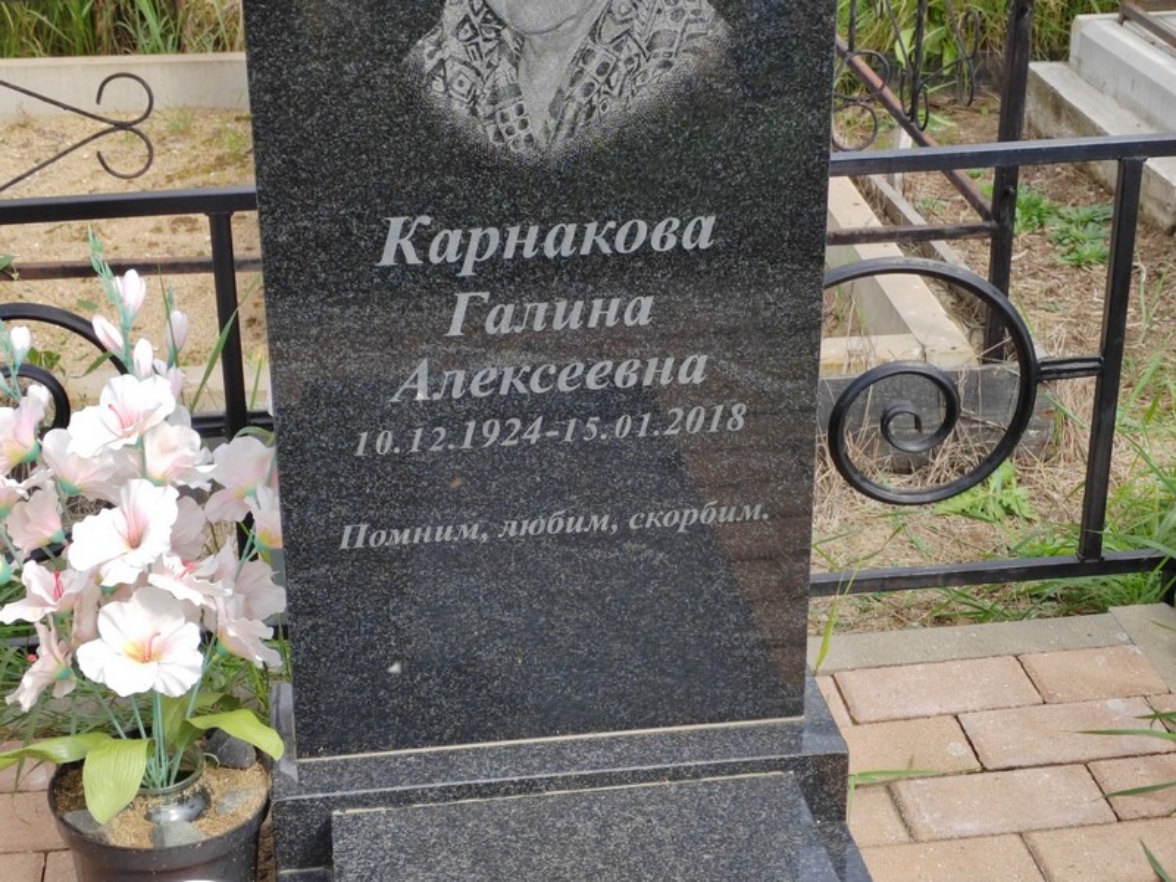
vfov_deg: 23.7
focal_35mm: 62
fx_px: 2106
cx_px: 588
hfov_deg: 31.2
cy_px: 441
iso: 100
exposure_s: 1/590
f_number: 1.9
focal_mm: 5.52
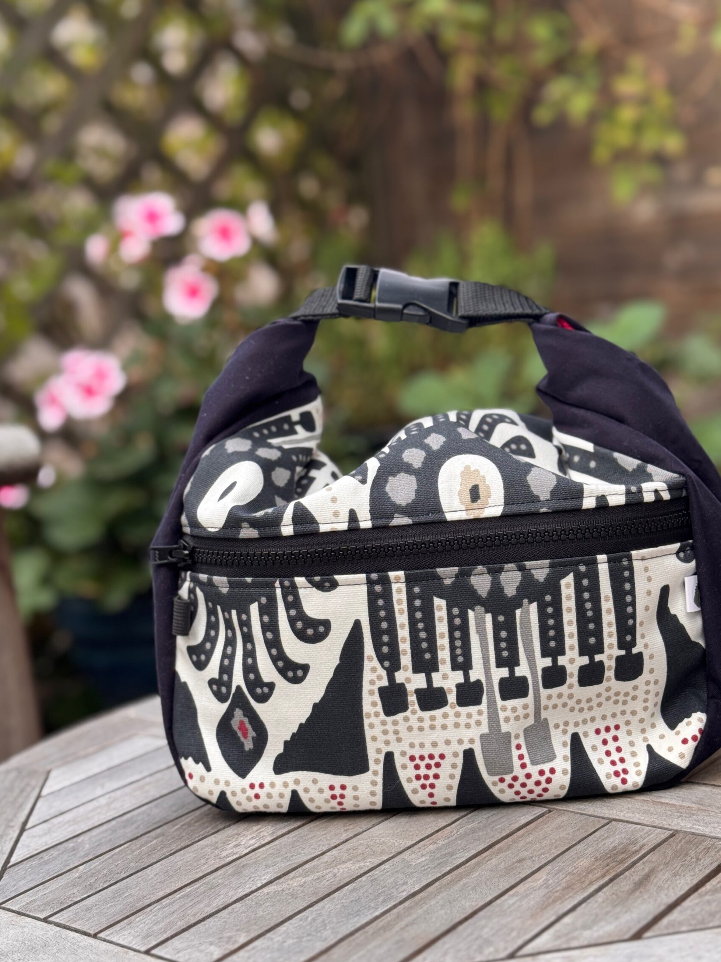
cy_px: 506
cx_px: 390
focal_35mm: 54
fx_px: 1500
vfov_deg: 35.5
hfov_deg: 27.0
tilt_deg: -8.8
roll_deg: +6.7
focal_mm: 6.76
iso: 50
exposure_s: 1/185
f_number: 1.78
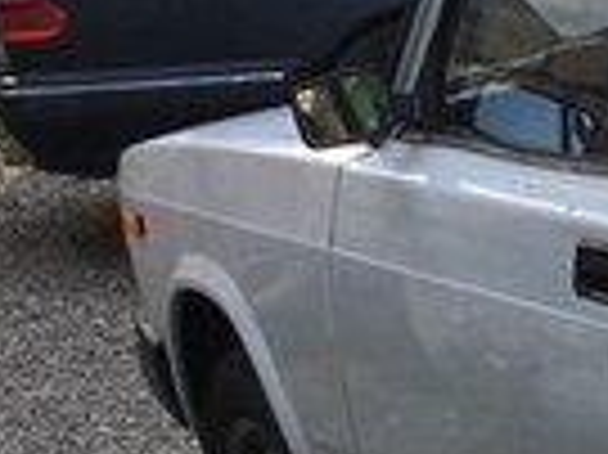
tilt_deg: -19.6
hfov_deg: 12.0
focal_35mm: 142
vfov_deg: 10.3
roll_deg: +4.4
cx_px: 1315
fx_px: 2492
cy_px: 452
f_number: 2.2
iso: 25
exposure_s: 1/281
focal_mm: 4.15
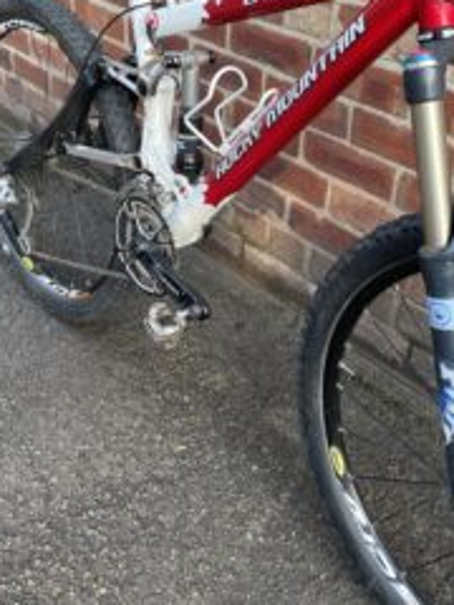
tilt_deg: -29.1
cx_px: 272
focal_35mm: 39
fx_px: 682
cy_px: 182
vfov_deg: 46.8
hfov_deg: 36.7
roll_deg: -4.0
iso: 40
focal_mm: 4.2
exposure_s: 1/121
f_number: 1.6
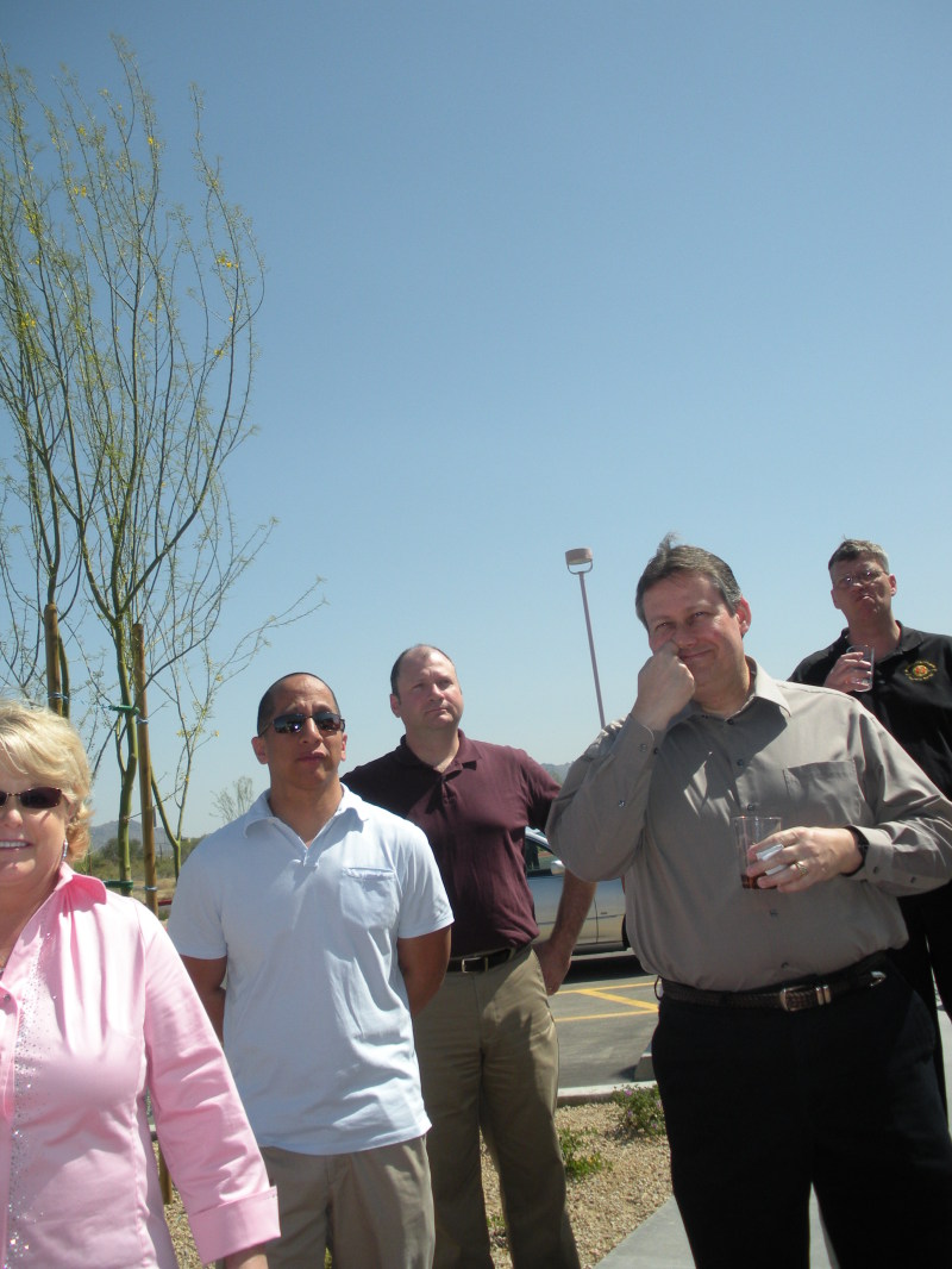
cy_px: 634
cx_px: 476
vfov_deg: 51.3
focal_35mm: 36
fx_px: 1320
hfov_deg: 39.7
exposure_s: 1/1200
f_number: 3.5
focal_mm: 6.3
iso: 88
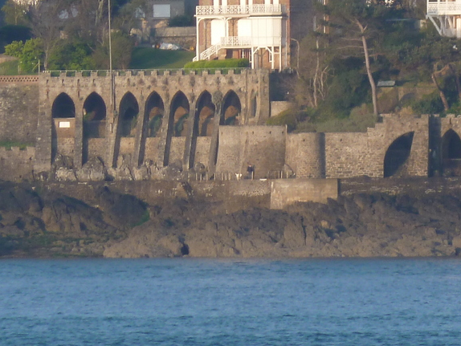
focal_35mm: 834
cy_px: 53
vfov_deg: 1.8
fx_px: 11111
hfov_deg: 2.4
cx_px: 467
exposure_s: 1/200
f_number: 4.9
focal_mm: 49.2
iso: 80
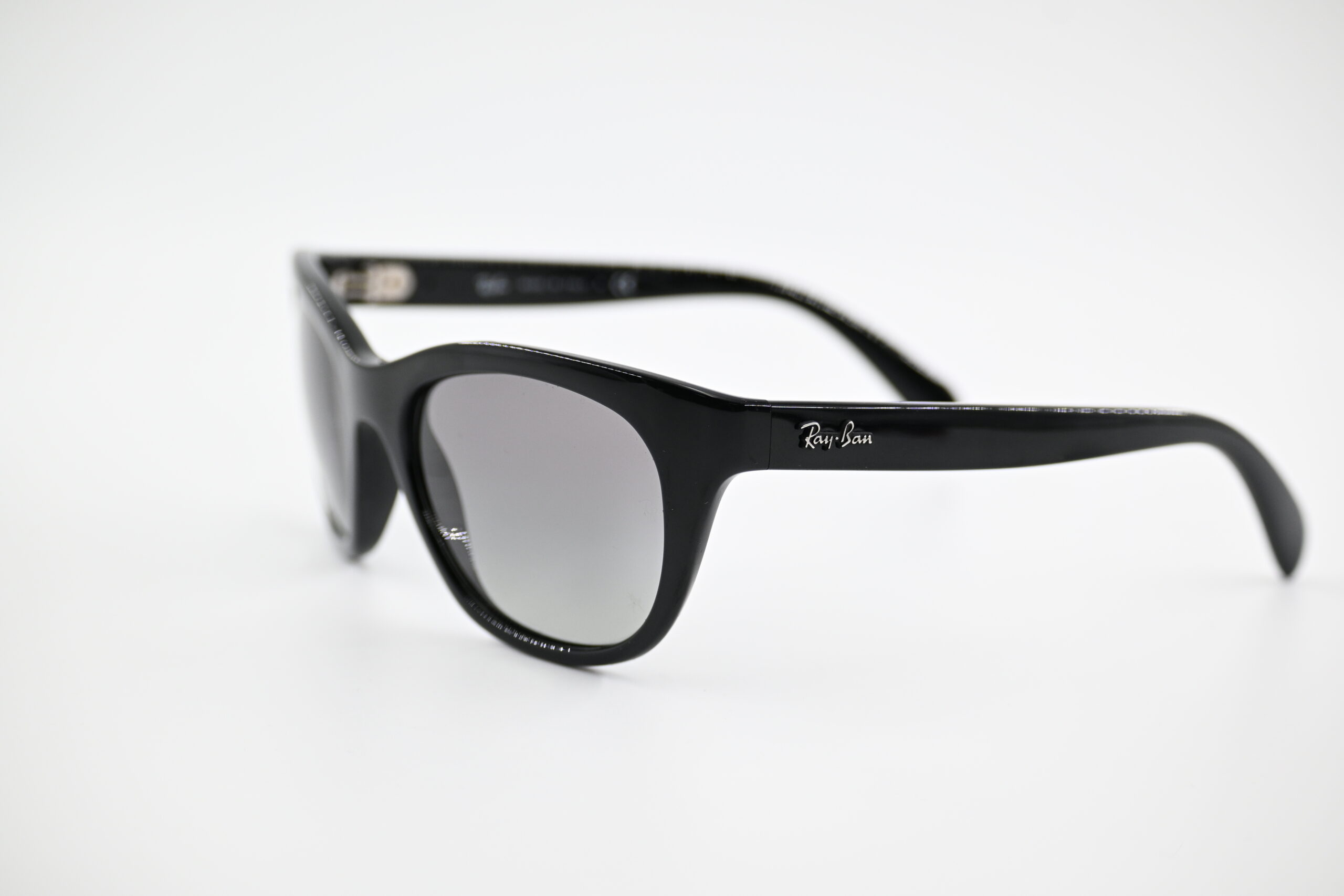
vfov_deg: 16.3
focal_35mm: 84
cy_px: 448
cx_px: 672
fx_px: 3136
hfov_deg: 24.2
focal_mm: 56
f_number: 4.5
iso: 400
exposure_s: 1/400
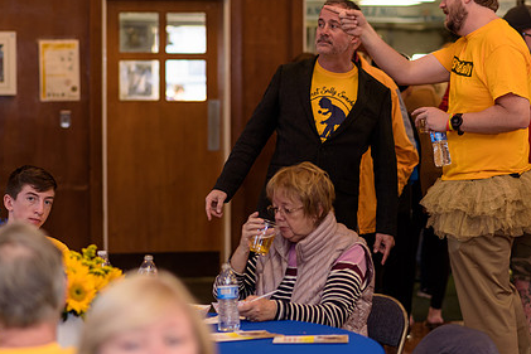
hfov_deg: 17.5
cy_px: 137
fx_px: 1726
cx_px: 289
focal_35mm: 117
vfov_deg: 11.7
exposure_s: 1/125
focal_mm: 85
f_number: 2.5
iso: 320
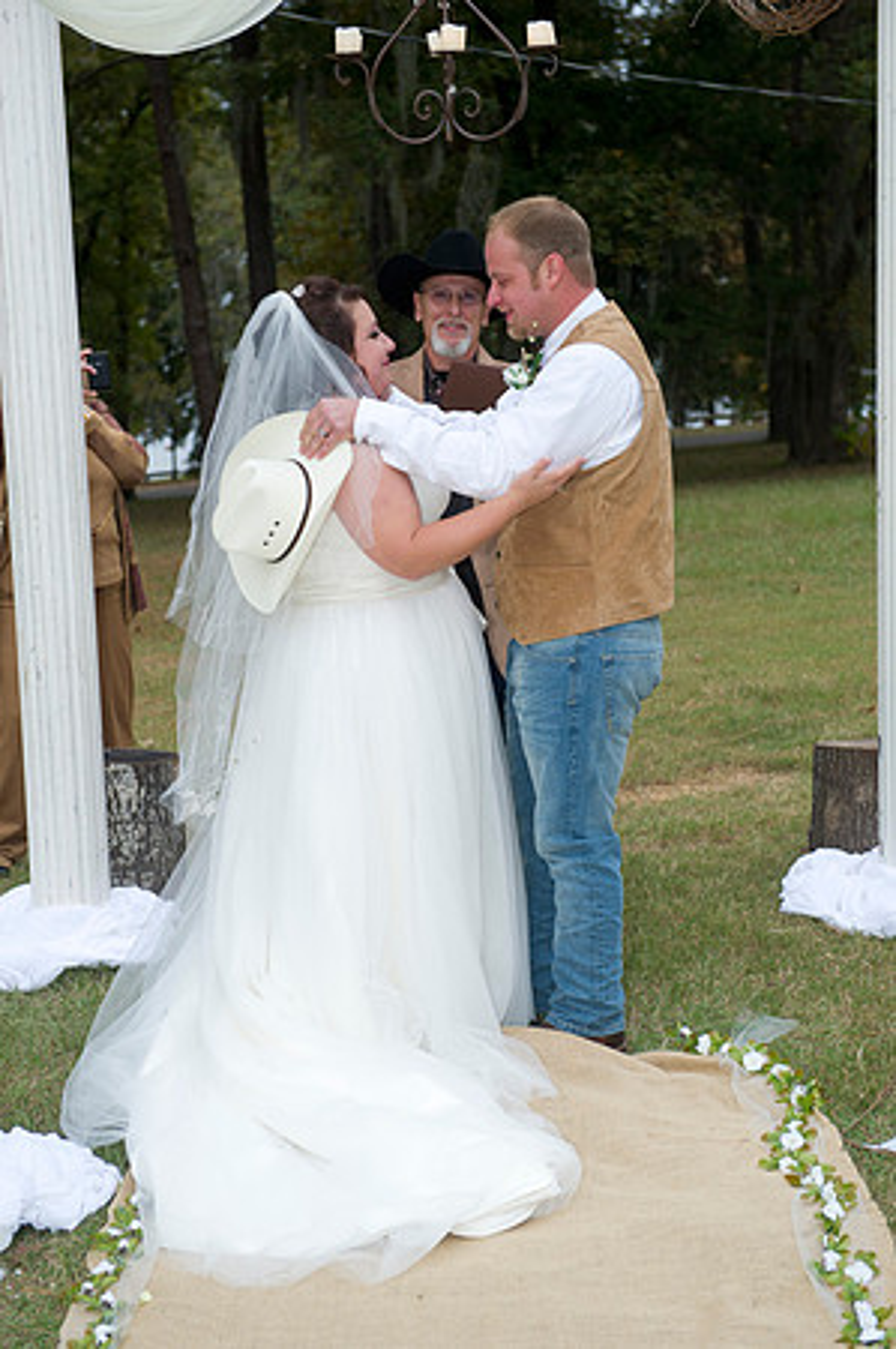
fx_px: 2320
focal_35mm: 62
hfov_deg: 21.9
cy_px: 674
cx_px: 448
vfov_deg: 32.4
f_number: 4.5
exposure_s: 1/160
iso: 800
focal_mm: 62
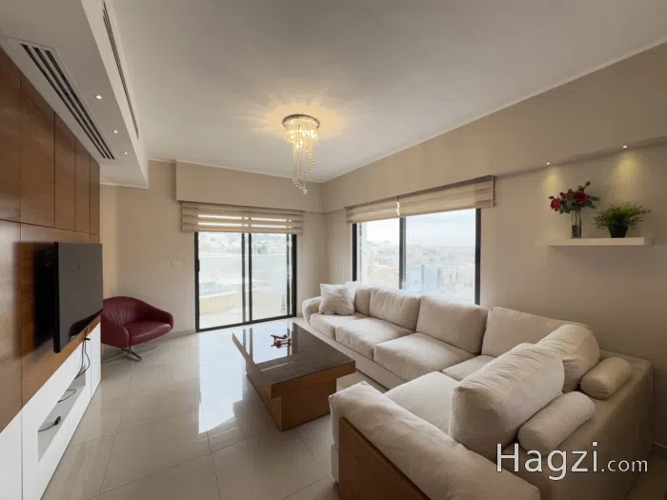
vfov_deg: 85.7
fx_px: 270
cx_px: 334
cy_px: 250
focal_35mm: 14
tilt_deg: -0.5
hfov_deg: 102.1
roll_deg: -0.2
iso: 80
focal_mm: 2.22
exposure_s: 1/100
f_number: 2.2
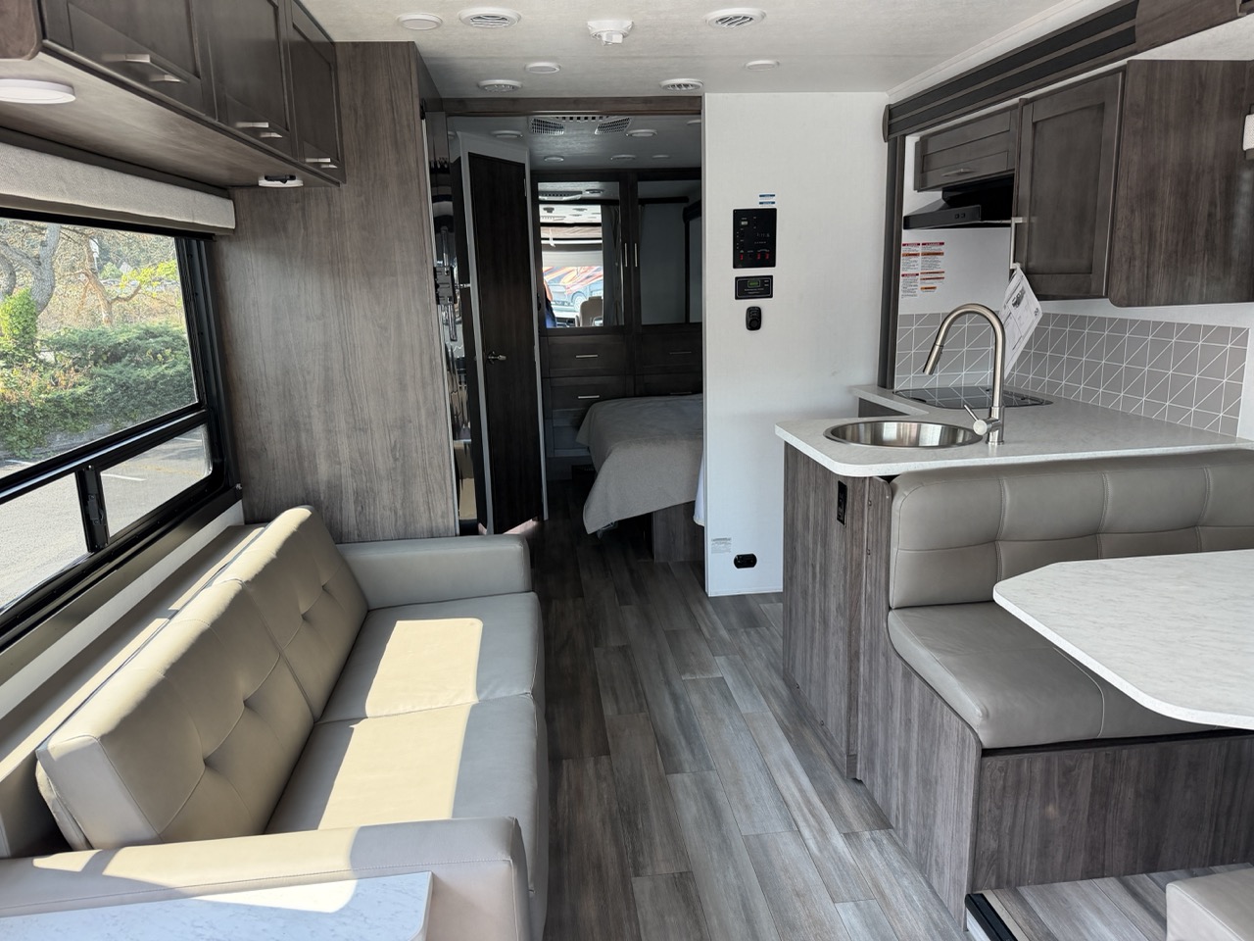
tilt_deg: -12.4
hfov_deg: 71.6
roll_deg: +1.7
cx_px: 627
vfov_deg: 56.8
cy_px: 470
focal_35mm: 24
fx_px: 869
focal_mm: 6.76
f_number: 1.78
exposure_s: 1/140
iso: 160
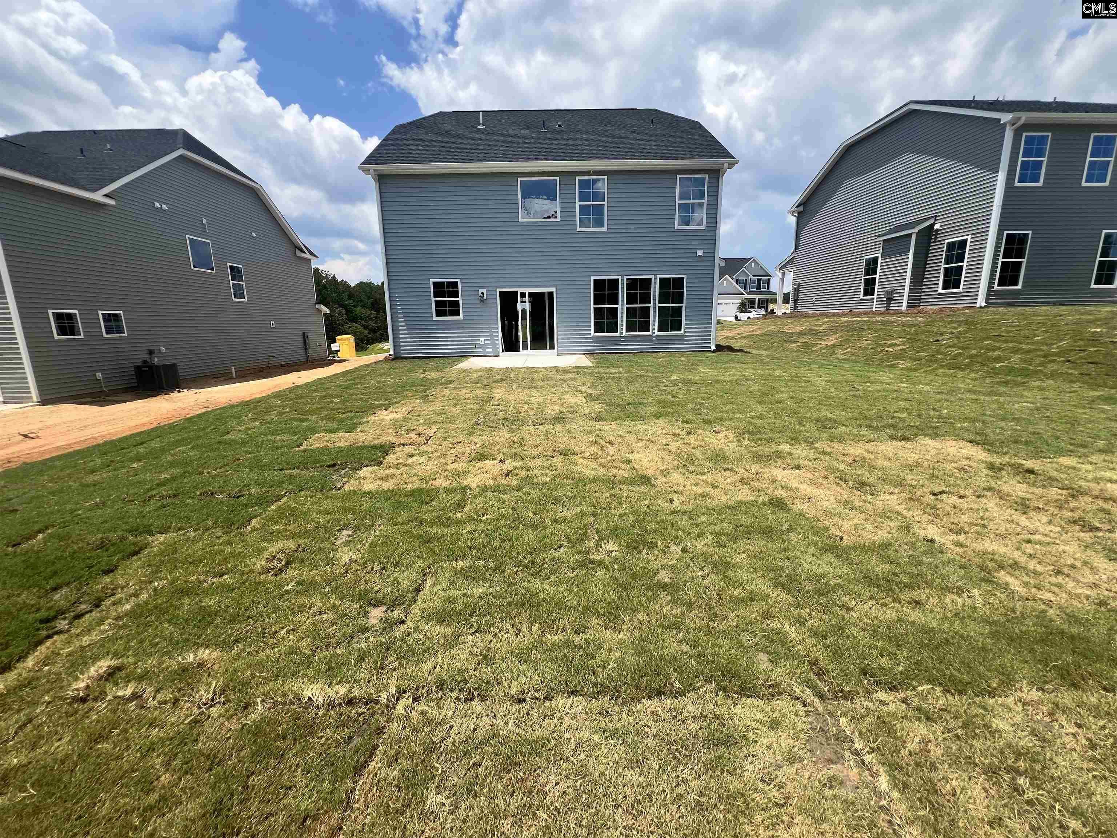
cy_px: 419
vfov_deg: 89.9
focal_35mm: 13
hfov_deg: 106.2
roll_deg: +1.8
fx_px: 419
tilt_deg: -12.3
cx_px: 558
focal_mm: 1.57
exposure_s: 1/1672
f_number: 1.8
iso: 32
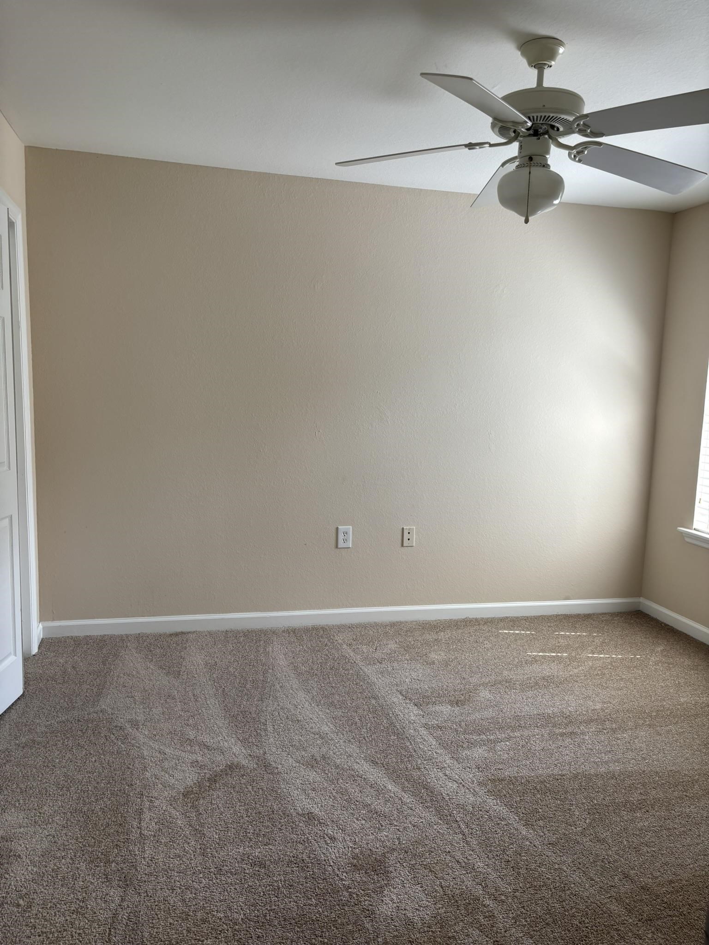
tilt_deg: -9.6
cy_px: 472
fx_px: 710
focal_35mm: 26
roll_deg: -2.9
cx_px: 354
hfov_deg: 53.1
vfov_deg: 67.3
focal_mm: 5.96
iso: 50
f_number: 1.6
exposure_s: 1/121
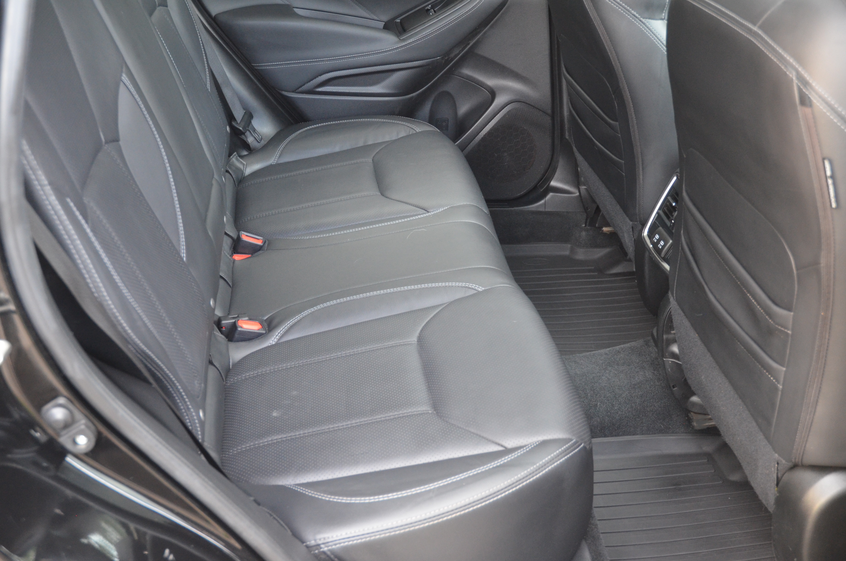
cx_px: 423
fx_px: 1020
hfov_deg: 45.0
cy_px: 280
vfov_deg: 30.7
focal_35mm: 44
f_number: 3.8
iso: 1600
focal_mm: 29
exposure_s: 1/30
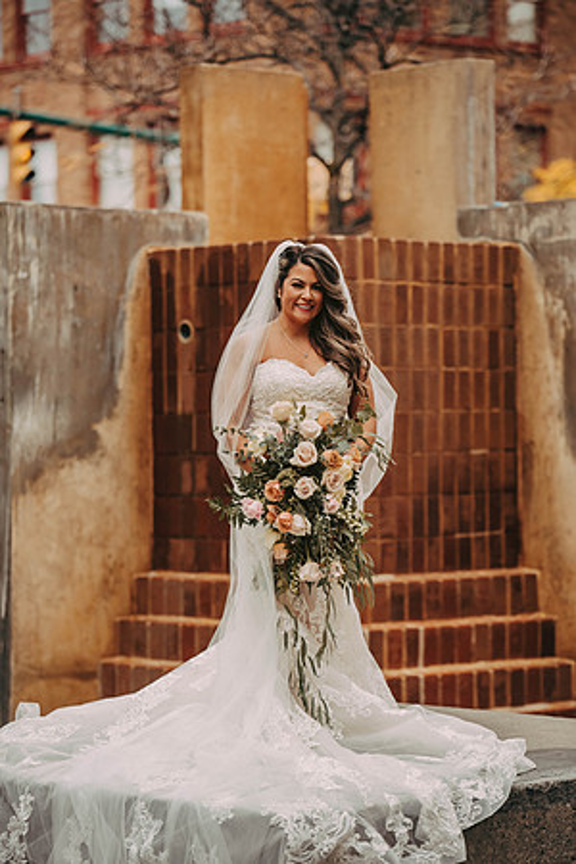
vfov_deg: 16.4
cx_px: 288
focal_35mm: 125
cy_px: 432
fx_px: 3000
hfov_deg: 11.0
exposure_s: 1/800
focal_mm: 125
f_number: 3.2
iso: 800
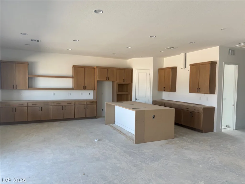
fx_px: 170
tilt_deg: -2.3
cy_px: 92
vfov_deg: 56.8
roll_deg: -1.8
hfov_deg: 71.6
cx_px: 122
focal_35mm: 24
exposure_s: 1/121
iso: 64
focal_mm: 6.76
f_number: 1.78
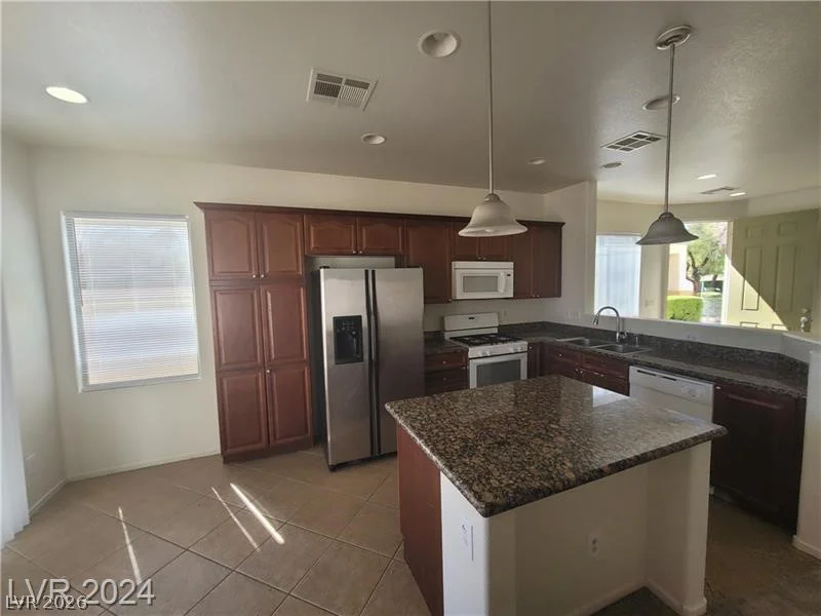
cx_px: 410
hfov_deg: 106.2
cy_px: 308
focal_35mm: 13
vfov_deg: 89.9
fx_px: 308
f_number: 2.2
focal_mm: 2.2
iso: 64
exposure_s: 1/137
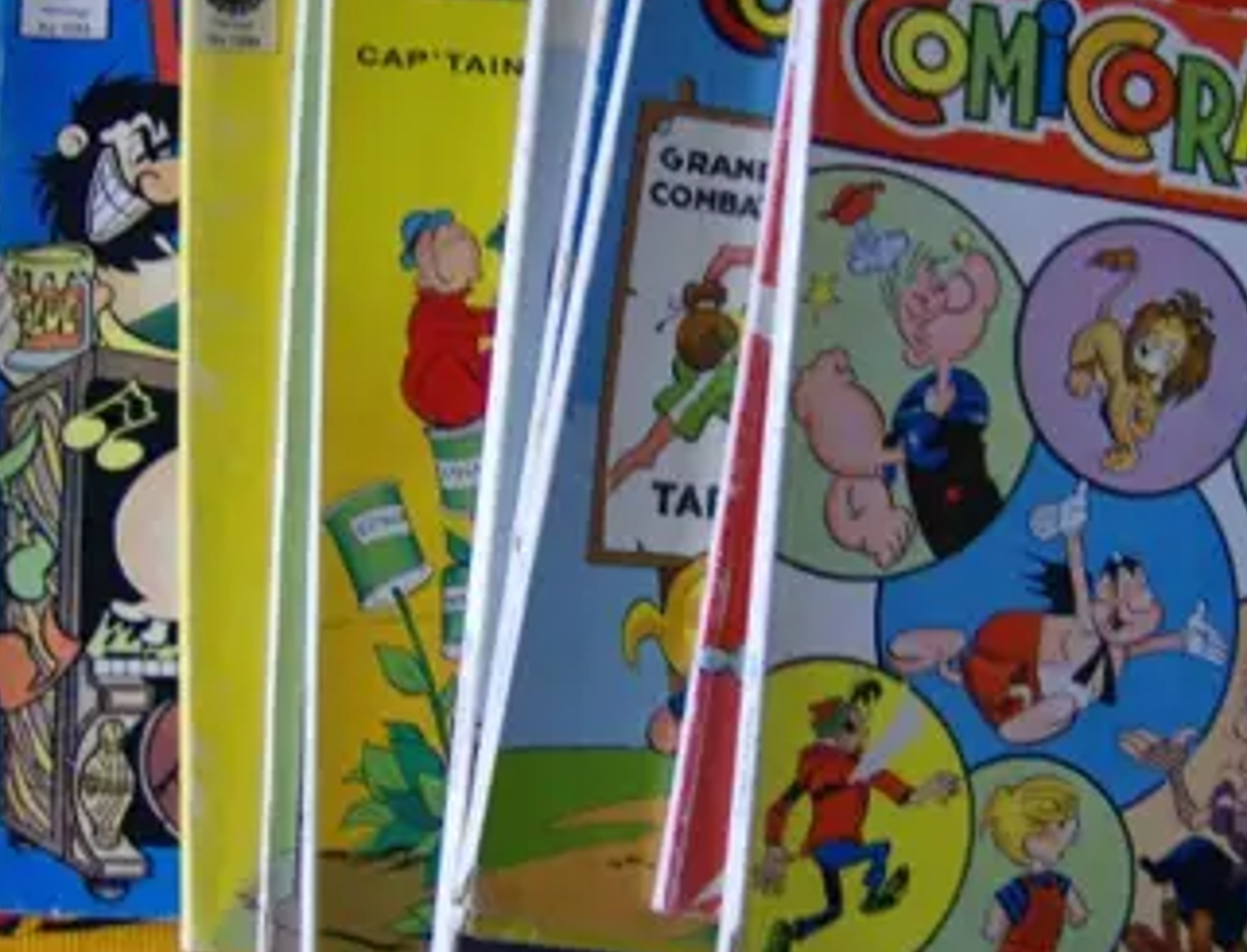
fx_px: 1921
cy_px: 459
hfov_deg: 35.9
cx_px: 592
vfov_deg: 27.8
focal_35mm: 53
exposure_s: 1/20.5
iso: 200
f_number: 2.8
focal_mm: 6
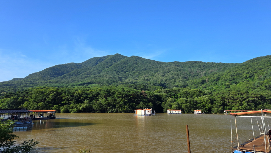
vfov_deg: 44.0
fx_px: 187
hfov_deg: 71.9
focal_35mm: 26
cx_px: 132
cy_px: 57
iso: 80
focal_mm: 6.3
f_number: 1.7
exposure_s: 1/3657
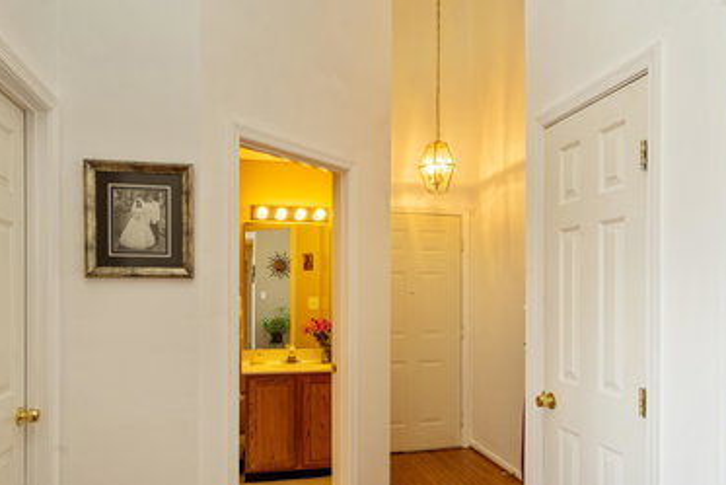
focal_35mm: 27
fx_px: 545
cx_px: 368
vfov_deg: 47.6
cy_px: 296
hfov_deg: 67.4
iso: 100
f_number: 10
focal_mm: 21
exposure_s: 1/4
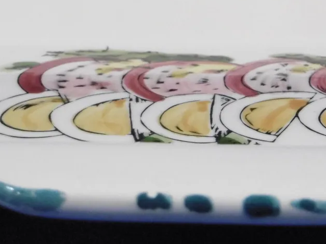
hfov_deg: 20.2
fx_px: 913
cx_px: 207
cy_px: 101
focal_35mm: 97
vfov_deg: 15.2
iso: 400
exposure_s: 1/40
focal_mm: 6.8
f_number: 3.7
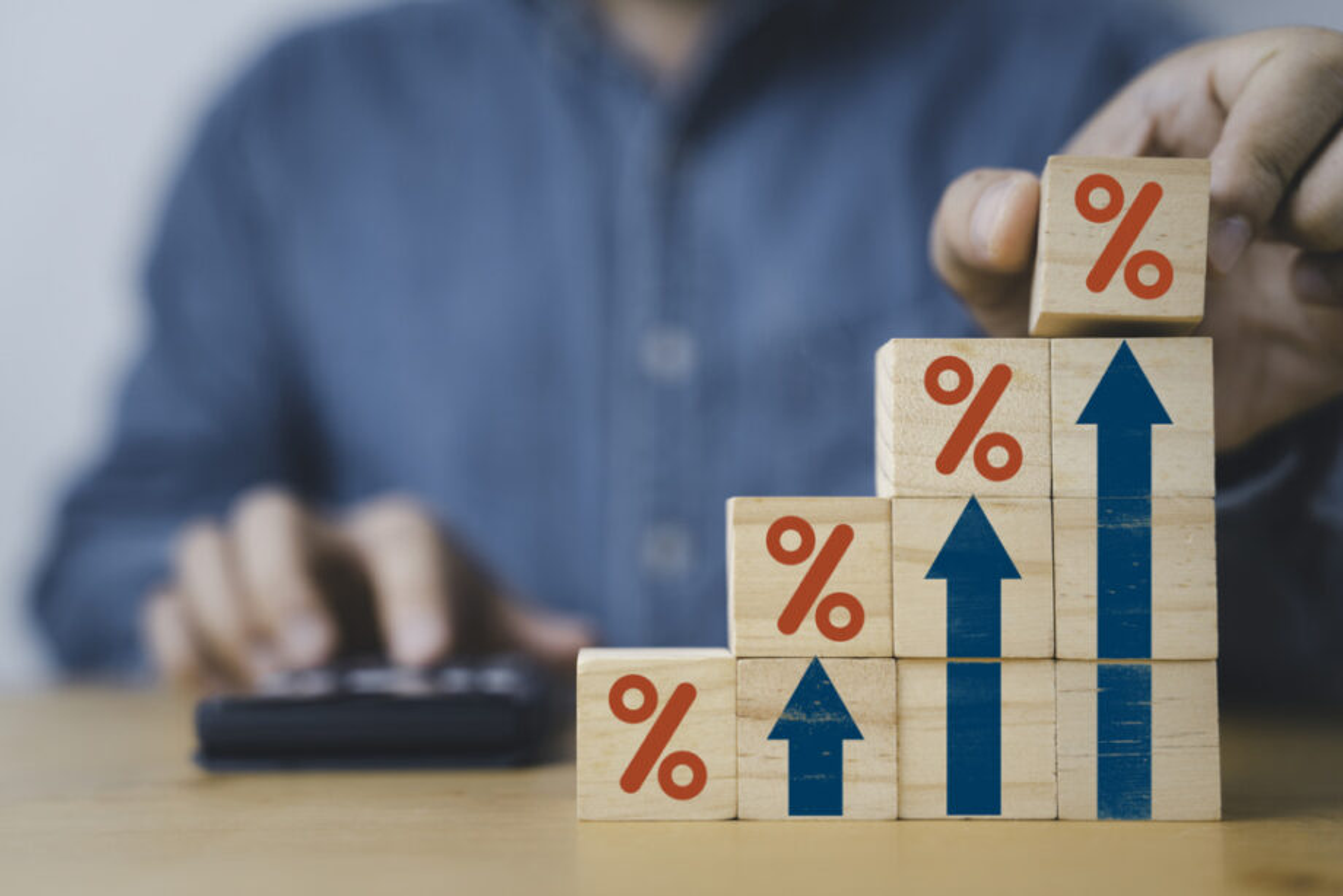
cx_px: 672
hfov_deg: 36.9
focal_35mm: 54
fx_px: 2015
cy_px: 448
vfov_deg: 25.1
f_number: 2.8
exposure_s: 1/200
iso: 100
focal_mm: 54
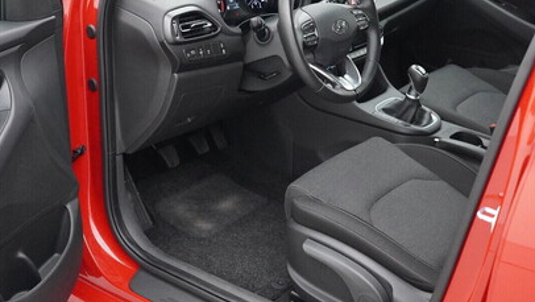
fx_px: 724
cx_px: 285
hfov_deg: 40.5
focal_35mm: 51
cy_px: 116
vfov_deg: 23.5
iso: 6400
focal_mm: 24
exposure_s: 1/1250
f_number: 2.8
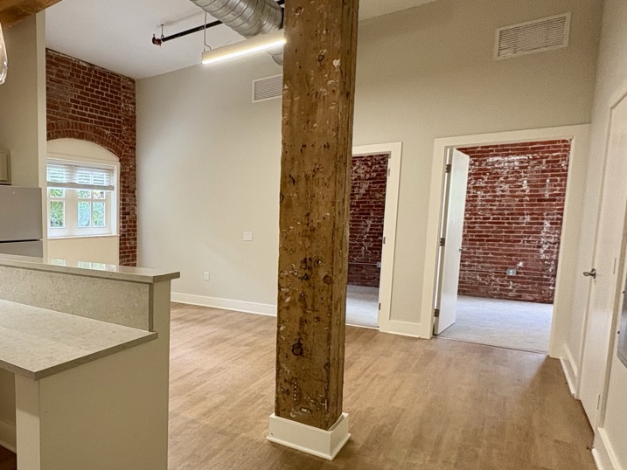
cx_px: 94
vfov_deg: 54.7
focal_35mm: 25
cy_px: 266
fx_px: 453
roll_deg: +0.4
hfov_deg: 61.3
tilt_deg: -5.7
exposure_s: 1/60
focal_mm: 2.22
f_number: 2.2
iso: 250
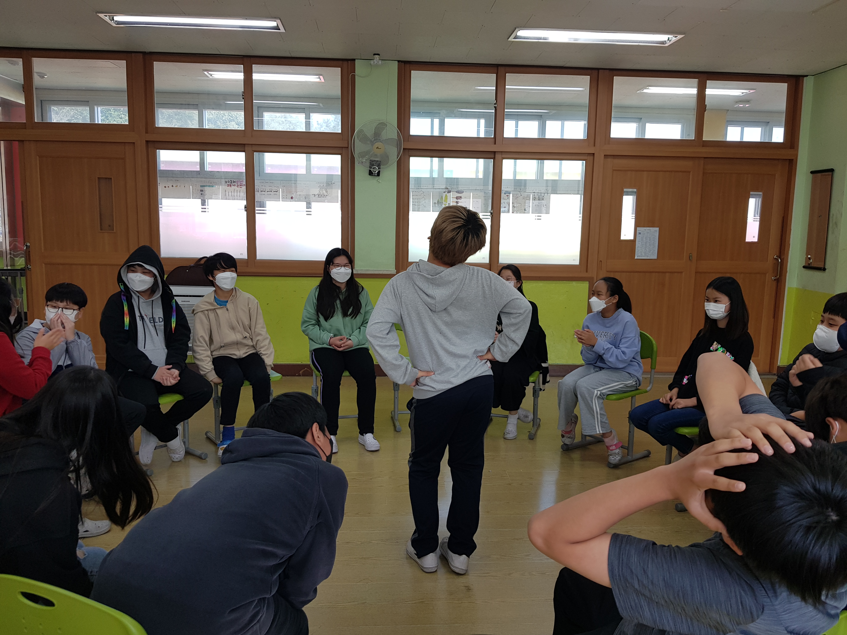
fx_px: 636
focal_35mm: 26
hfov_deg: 67.3
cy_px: 318
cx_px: 424
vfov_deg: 53.1
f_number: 1.7
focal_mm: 4.3
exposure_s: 1/120
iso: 50
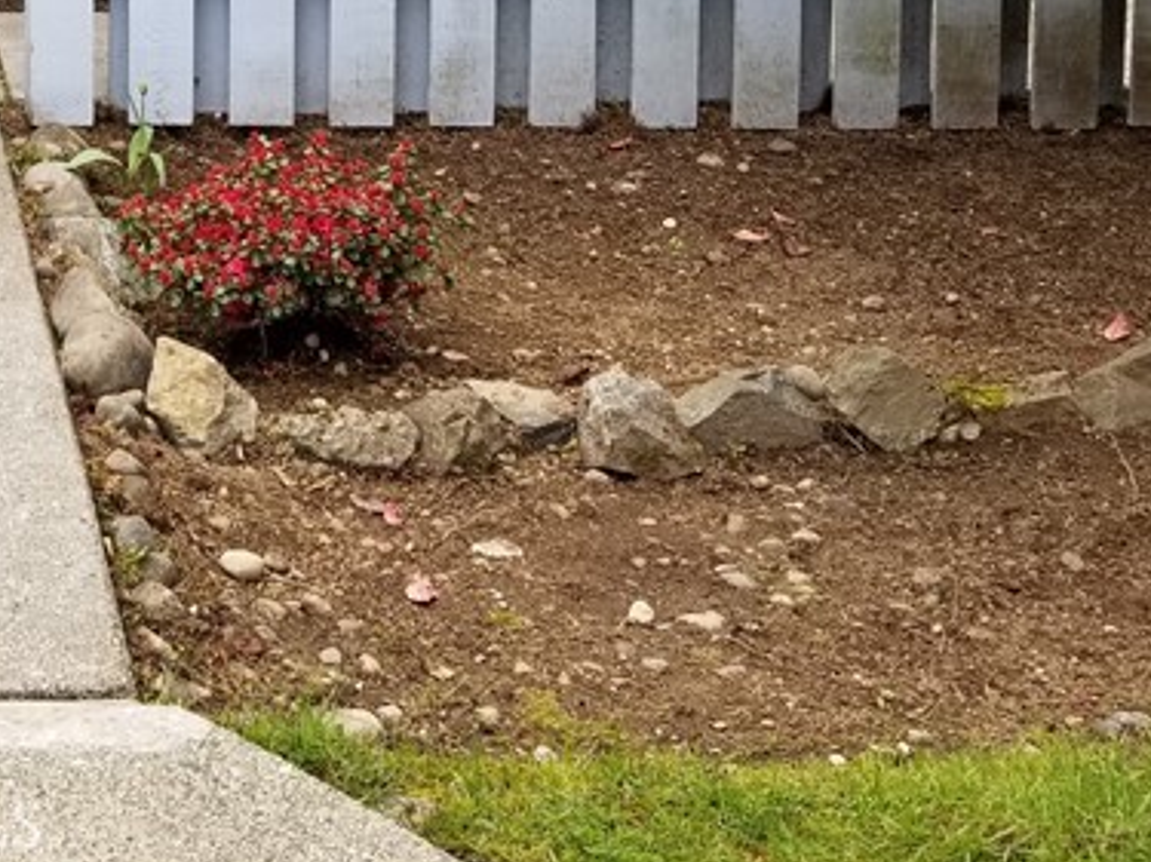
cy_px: -252
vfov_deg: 19.2
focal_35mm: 71
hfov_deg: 25.4
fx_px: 2360
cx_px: -117
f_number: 1.7
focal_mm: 4.3
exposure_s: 1/240
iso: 50
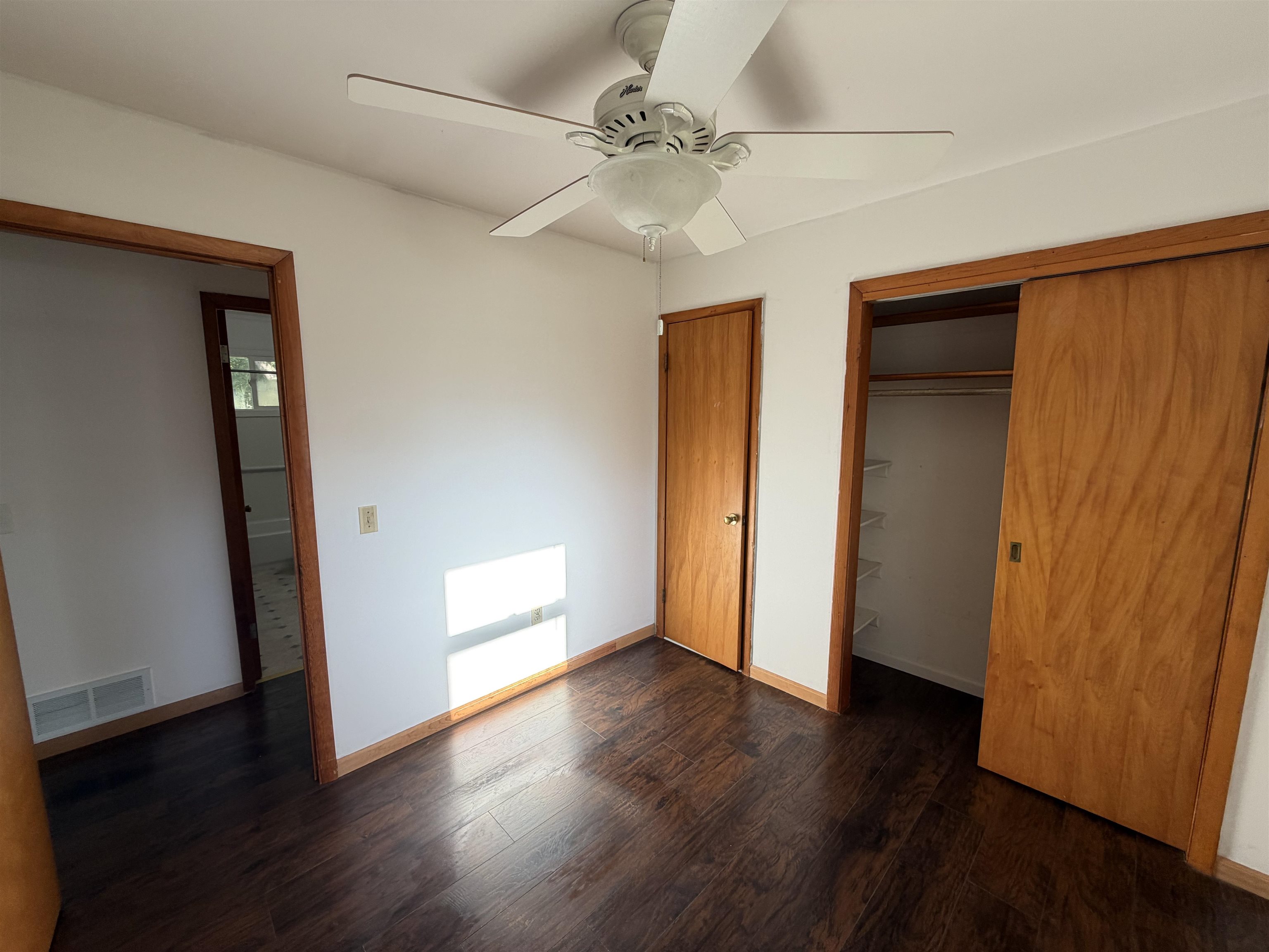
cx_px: 634
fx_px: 513
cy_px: 476
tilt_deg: -7.8
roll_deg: +0.1
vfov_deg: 85.7
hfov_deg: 102.1
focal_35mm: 14
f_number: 2.2
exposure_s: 1/121
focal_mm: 2.22
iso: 64
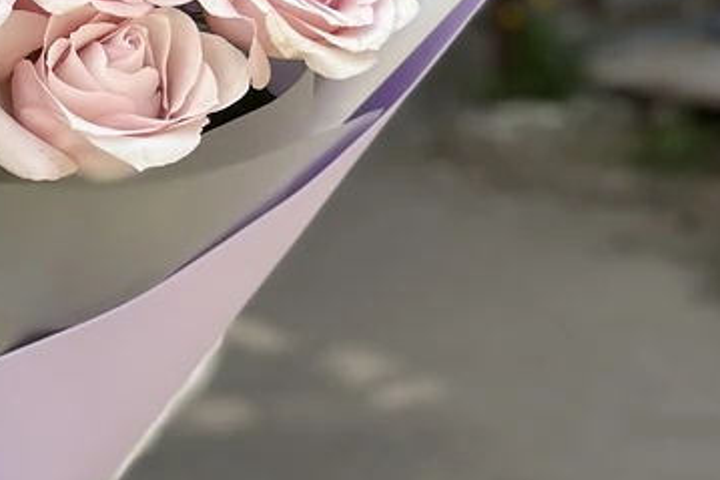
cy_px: 82
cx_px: -72
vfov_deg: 8.2
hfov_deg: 12.1
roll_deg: +3.2
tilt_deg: -5.1
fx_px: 3338
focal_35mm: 167
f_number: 1.78
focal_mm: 6.86
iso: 80
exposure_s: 1/1199
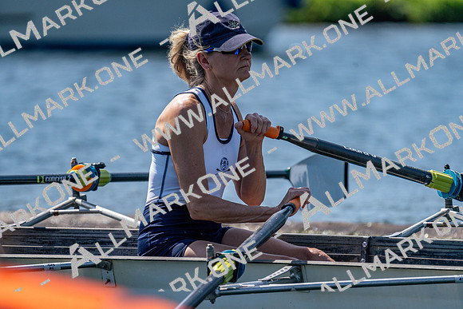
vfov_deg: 2.6
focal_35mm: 535
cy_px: 154
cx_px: 232
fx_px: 6882
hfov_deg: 3.9
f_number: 6.3
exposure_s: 1/2000
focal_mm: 535
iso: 320
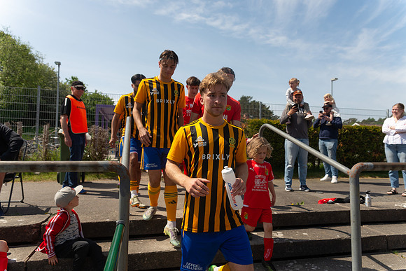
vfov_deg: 53.2
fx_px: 271
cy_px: 136
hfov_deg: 73.7
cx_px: 203
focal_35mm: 24
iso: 180
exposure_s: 1/1250
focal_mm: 24
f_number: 5
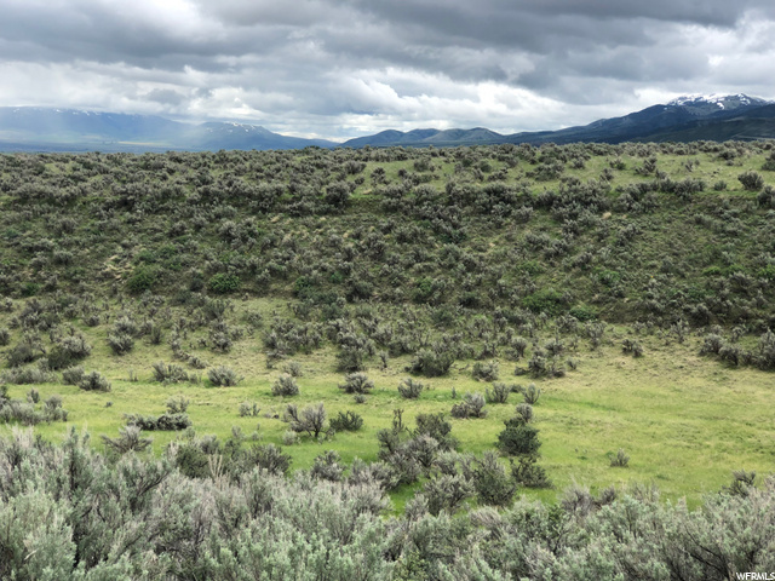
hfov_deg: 33.8
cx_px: 388
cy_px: 290
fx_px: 1276
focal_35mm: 57
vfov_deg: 25.7
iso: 20
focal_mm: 6.6
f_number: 2.8
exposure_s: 1/564
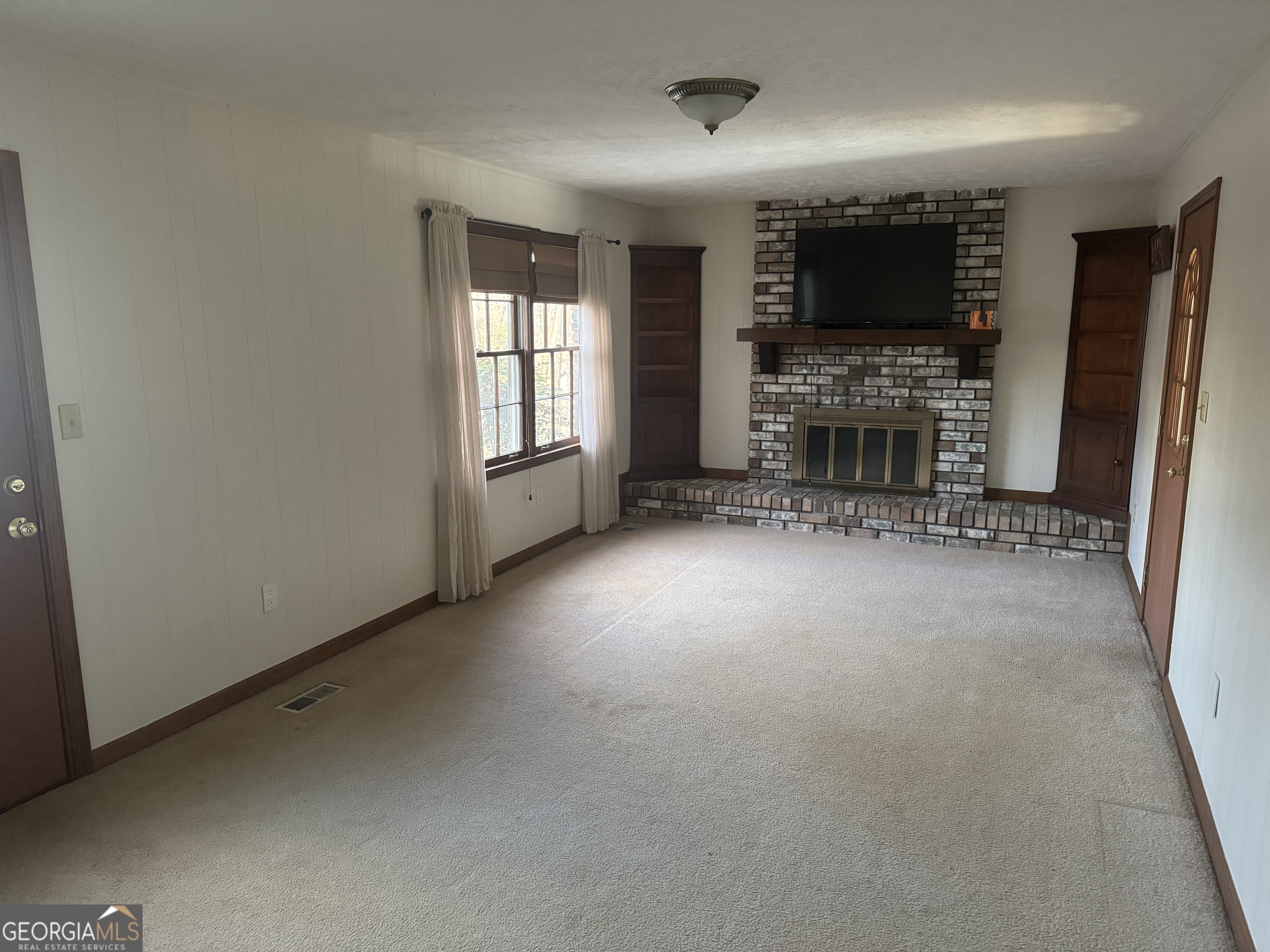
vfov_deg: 56.8
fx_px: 881
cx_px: 635
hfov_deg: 71.6
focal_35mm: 24
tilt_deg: -11.0
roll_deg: +0.4
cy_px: 476
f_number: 1.78
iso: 800
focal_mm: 6.76
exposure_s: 1/58
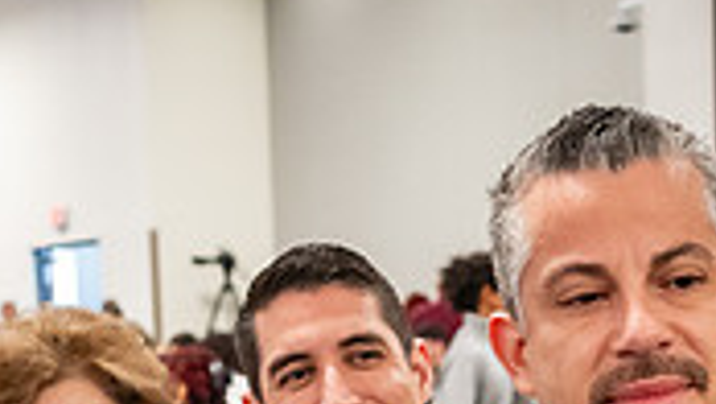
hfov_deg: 23.4
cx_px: 547
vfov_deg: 12.8
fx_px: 1709
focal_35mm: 90
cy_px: 580
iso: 3200
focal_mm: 24
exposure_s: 1/160
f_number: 2.8
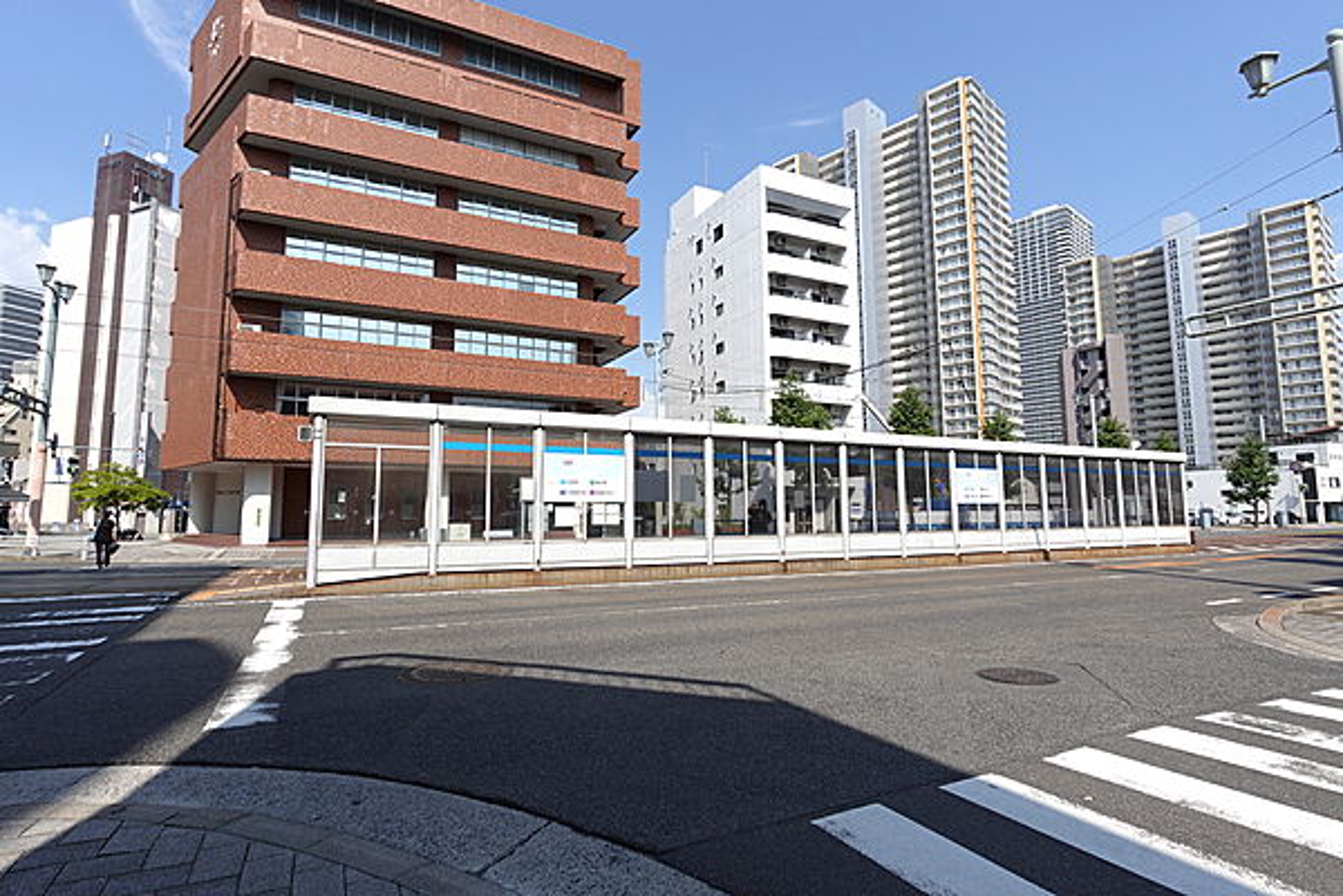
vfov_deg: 67.4
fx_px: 671
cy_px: 448
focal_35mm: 18
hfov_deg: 90.0
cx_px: 672
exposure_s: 1/800
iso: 100
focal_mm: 6.9
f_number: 4
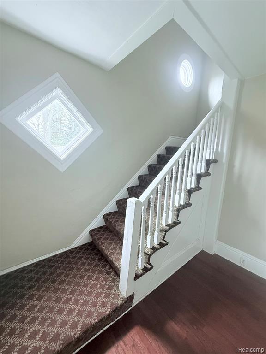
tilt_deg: -9.9
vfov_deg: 102.1
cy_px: 177
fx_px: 143
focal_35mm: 14
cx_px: 133
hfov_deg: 85.7
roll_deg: -2.3
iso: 320
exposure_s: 1/99
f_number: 2.2
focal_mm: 2.22
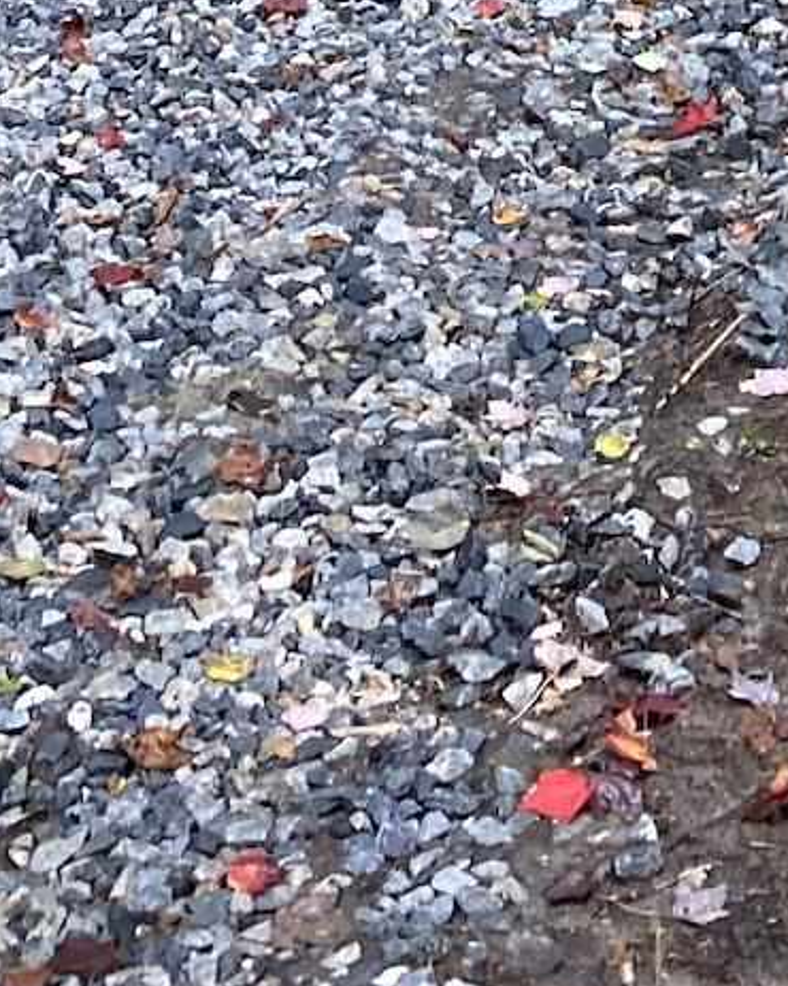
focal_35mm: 126
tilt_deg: +3.2
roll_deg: -1.4
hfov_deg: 11.8
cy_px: -1117
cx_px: 1082
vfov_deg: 12.9
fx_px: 3676
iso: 80
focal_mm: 3.99
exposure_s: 1/63
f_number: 1.8
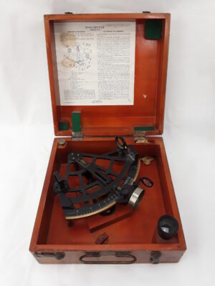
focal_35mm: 27
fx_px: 224
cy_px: 143
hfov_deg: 51.4
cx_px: 108
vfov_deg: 65.3
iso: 80
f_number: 1.9
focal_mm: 2.91
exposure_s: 1/120
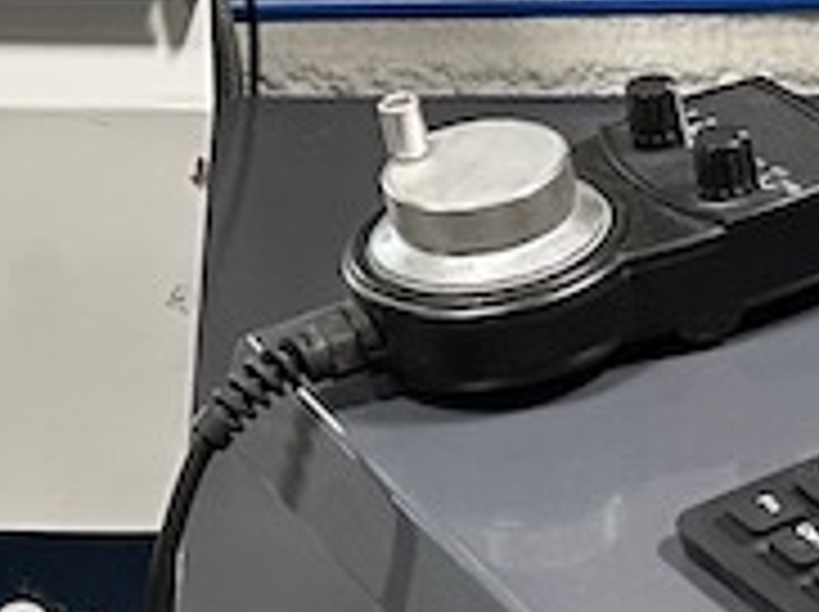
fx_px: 3993
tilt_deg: -20.8
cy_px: 130
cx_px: -351
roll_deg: -0.9
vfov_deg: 8.7
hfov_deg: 11.3
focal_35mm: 169
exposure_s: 1/60
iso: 160
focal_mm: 6.86
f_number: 1.78
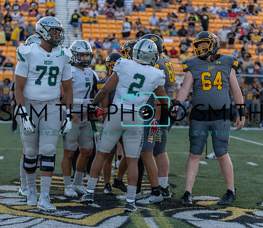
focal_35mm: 112
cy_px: 124
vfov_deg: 14.5
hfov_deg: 16.6
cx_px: 109
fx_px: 900
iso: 200
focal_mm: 86
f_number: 2.8
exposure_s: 1/320
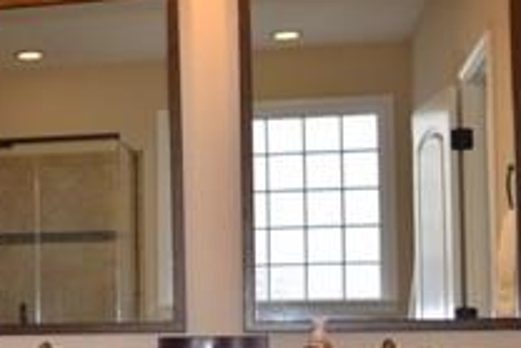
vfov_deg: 16.2
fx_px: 1202
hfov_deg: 22.4
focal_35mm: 83
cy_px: 324
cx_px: -118
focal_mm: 18
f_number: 3.5
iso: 100
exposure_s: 1/60
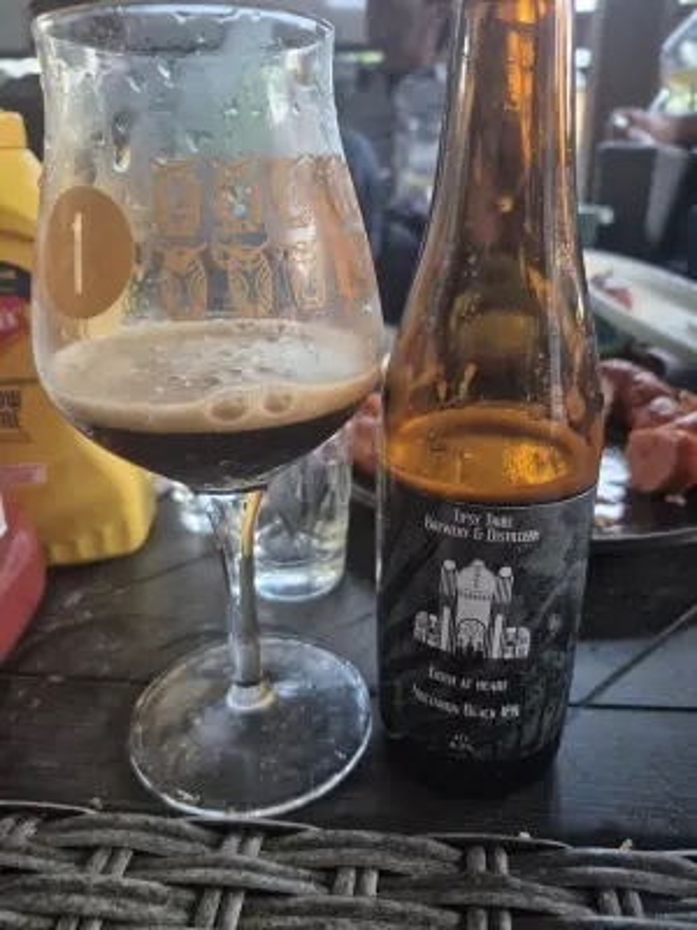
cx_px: 348
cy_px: 465
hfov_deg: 58.9
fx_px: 617
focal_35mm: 23
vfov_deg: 73.9
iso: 640
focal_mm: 5.4
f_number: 1.8
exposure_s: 1/33
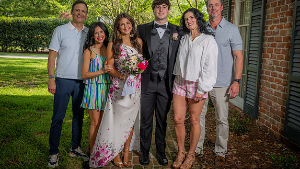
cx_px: 149
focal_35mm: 36
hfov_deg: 55.3
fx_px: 286
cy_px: 72
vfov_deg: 32.8
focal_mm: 34
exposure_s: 1/160
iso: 100
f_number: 5.6
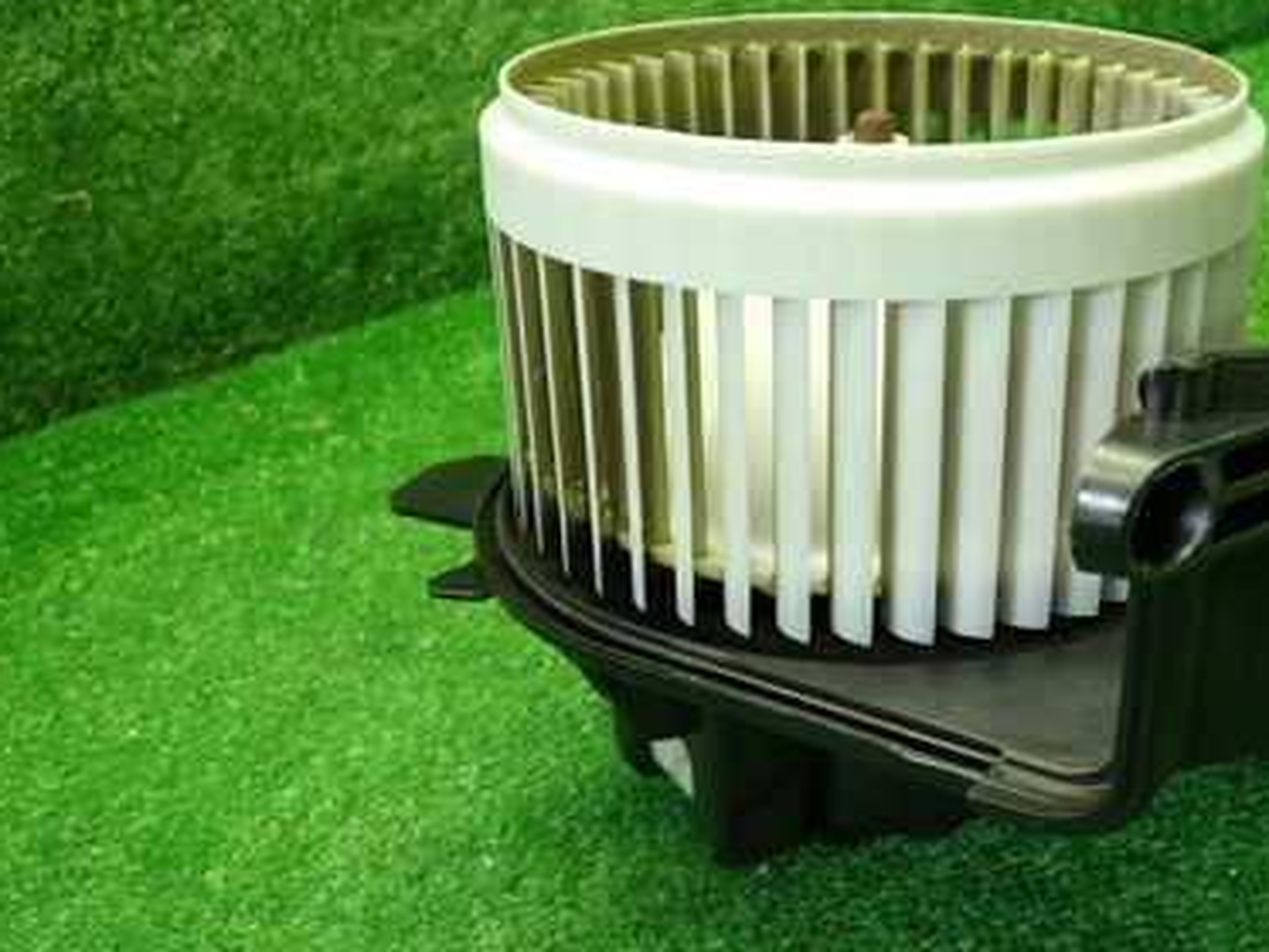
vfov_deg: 32.1
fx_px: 1650
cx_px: 895
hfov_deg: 41.2
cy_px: 547
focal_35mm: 45
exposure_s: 1/40
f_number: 2.2
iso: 200
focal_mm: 5.05
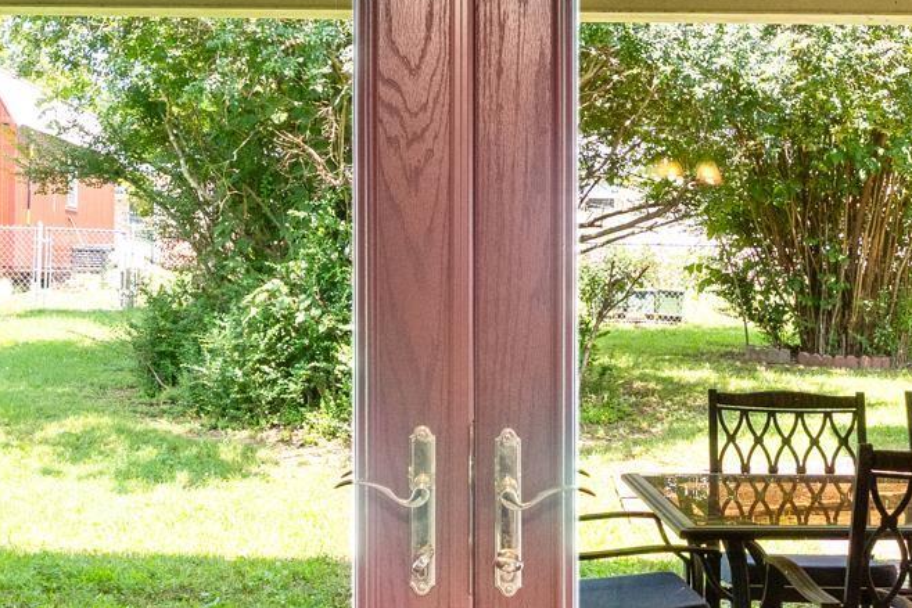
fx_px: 1444
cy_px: 258
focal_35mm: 57
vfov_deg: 23.8
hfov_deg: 35.0
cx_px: 445
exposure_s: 1/6
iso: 400
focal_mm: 10
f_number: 7.1
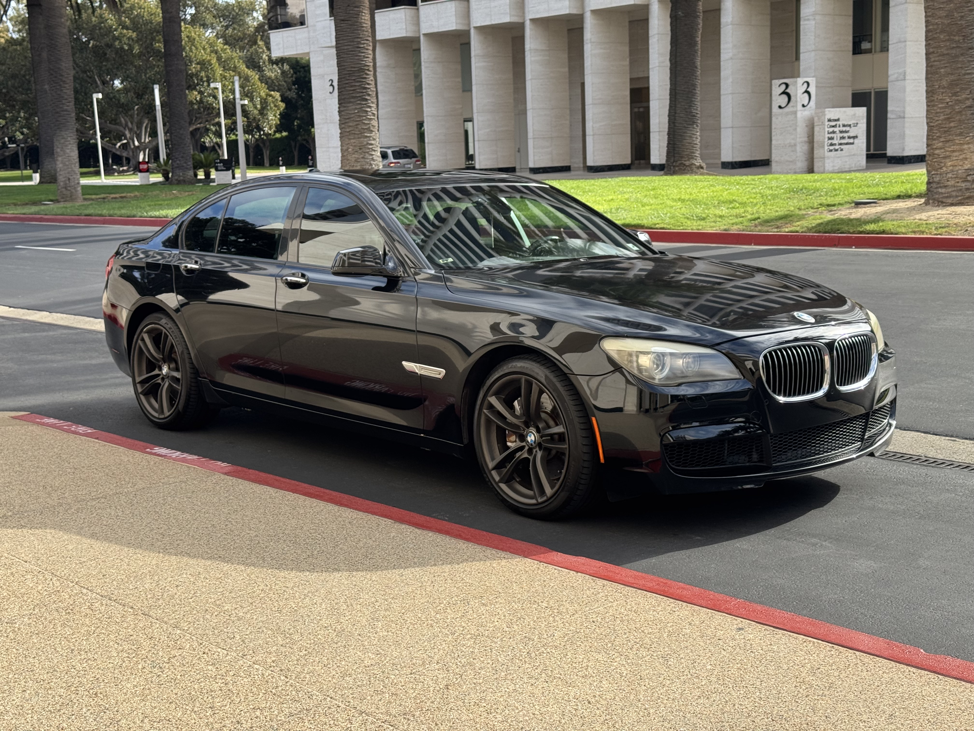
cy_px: 366
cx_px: 487
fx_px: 1351
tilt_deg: -9.7
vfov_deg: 30.3
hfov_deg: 39.7
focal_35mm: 48
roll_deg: +2.9
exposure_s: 1/1193
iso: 64
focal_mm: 6.76
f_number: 1.78
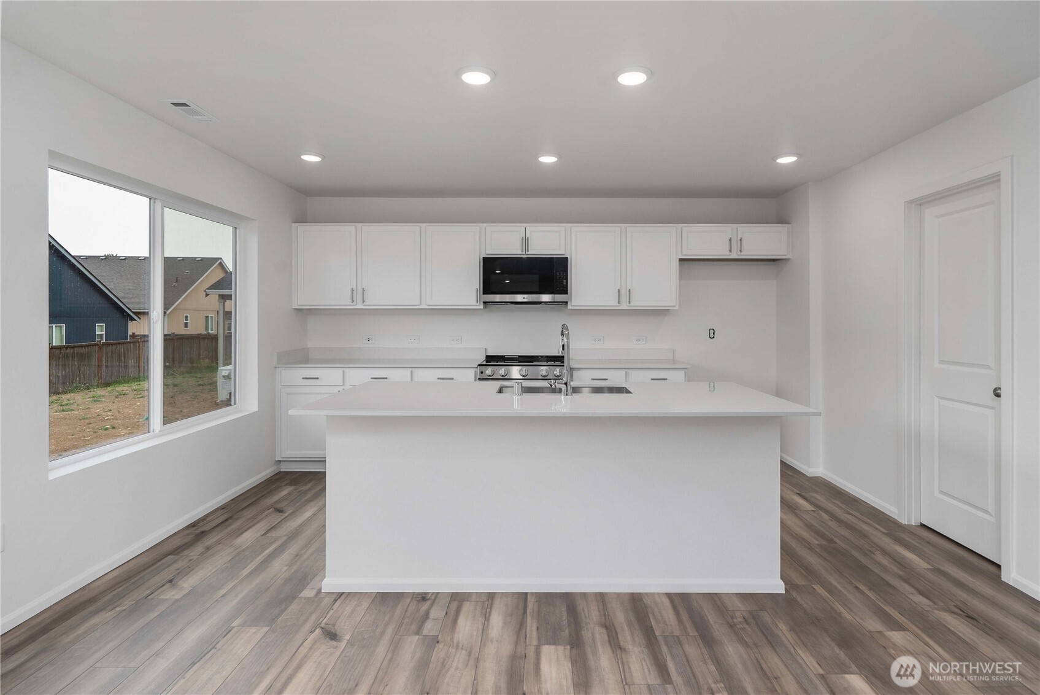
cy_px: 348
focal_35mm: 17
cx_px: 520
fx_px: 491
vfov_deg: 70.5
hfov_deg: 93.2
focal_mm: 17
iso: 1000
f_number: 7.1
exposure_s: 1/20
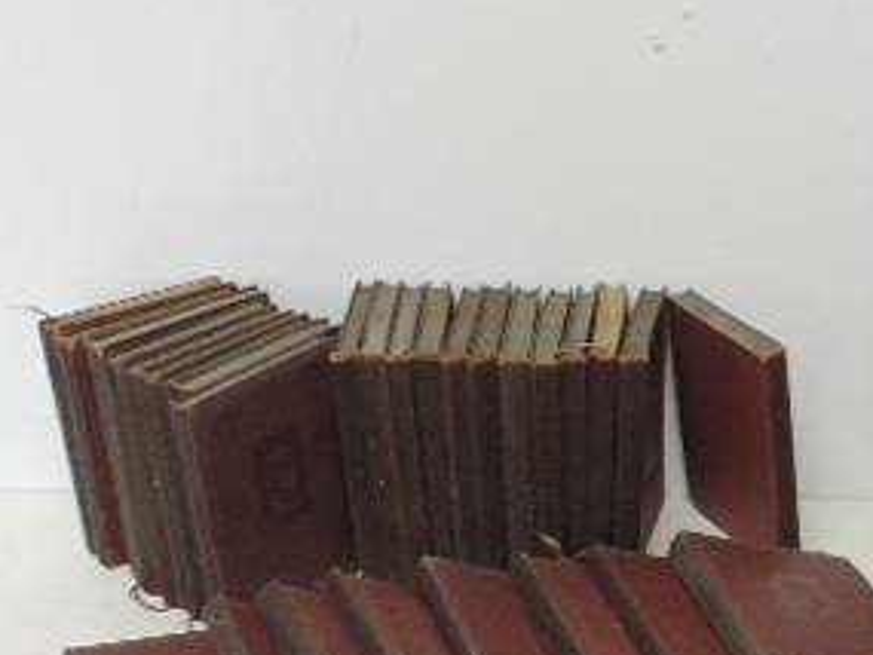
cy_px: 627
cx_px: 806
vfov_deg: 19.4
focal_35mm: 74
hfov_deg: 25.4
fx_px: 1867
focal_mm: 5.8
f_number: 3.2
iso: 400
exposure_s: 1/15
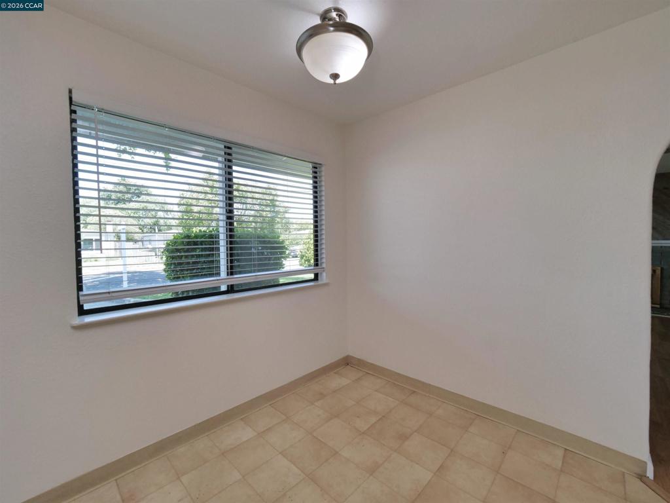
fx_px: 271
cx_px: 335
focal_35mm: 14
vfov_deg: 85.7
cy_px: 252
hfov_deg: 102.1
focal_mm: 7
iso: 800
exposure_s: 1/160
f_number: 7.1
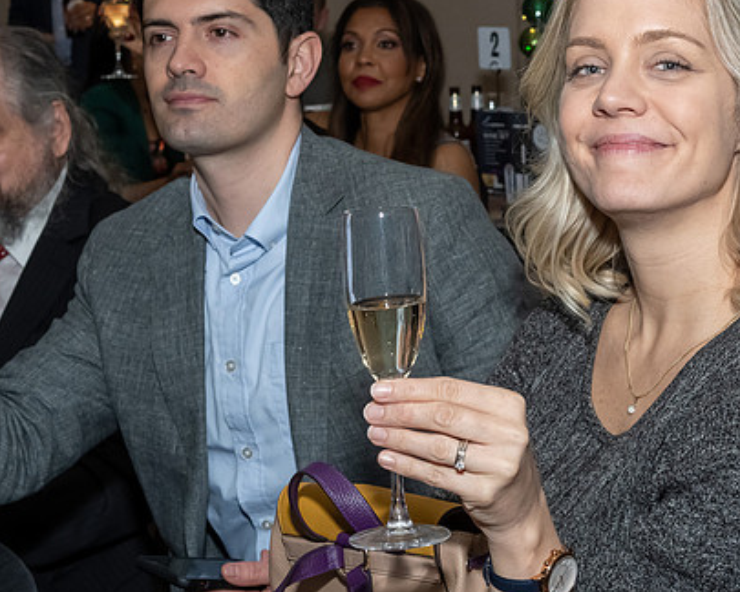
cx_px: 613
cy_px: 214
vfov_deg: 15.4
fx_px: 2190
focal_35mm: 100
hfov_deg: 19.0
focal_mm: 34
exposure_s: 1/250
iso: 500
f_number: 7.1
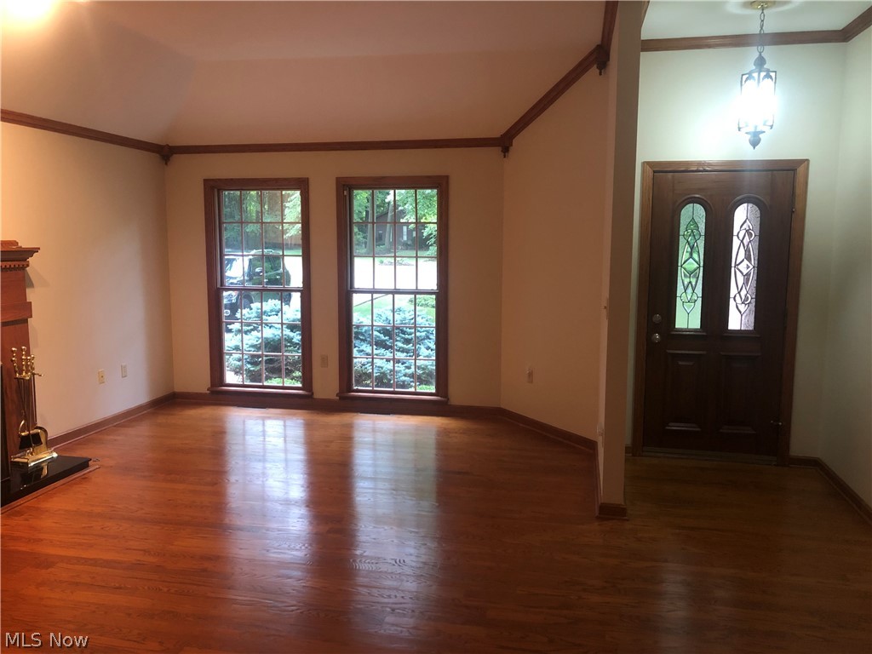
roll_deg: +0.5
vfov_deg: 49.7
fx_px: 705
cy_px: 327
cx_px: 436
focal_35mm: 28
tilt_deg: -8.1
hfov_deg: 63.4
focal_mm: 3.99
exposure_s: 1/13
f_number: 1.8
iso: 100
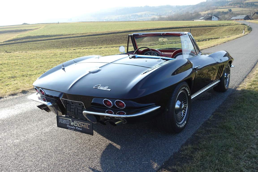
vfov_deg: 37.9
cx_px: 129
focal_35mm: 35
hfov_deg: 54.4
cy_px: 86
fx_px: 251
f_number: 4
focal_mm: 12.99
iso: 125
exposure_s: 1/250
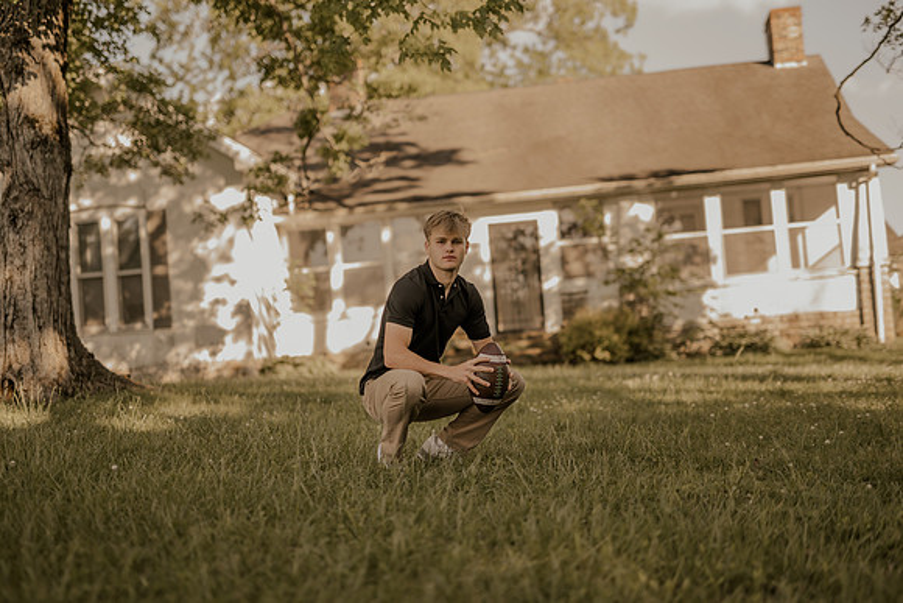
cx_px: 452
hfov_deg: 39.6
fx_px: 1254
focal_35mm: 50
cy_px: 302
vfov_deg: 27.0
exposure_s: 1/800
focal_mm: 50
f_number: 1.8
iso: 100
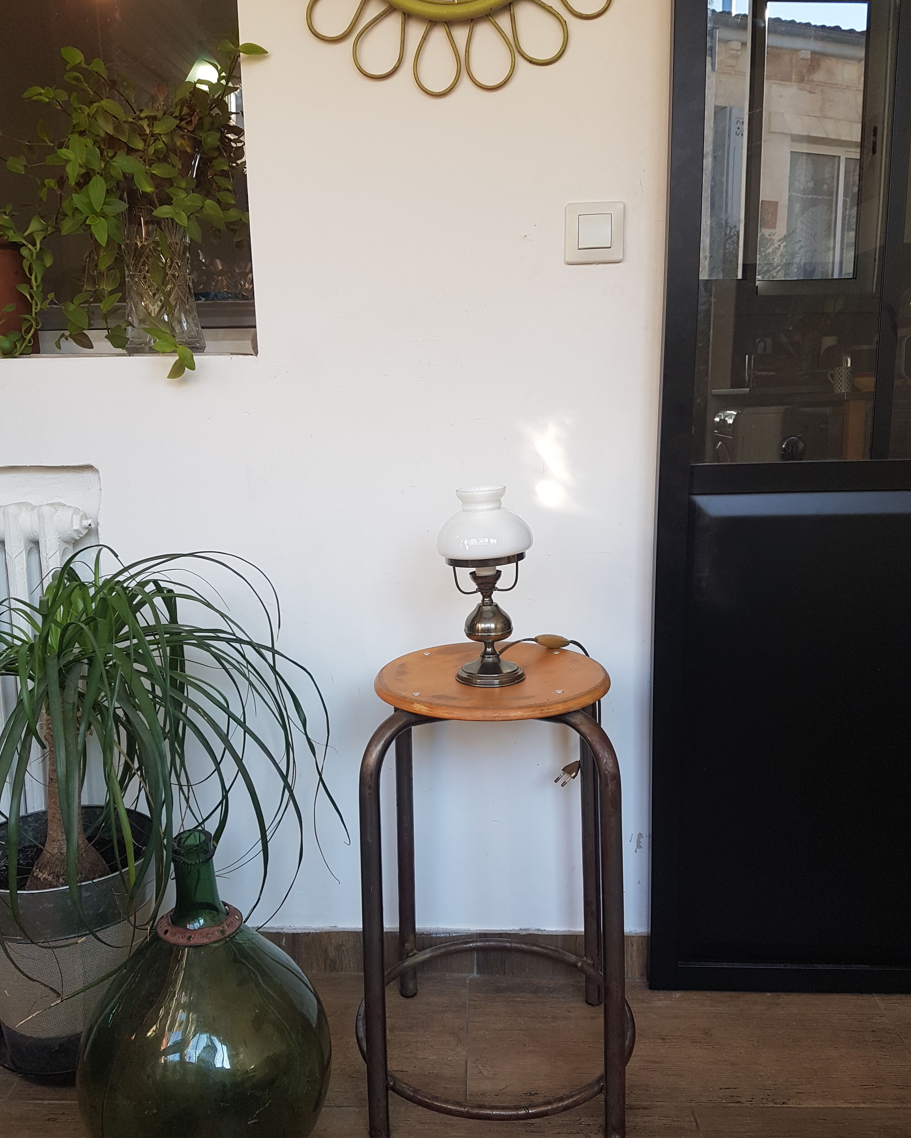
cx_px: 456
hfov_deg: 51.5
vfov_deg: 62.2
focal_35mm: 28
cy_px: 600
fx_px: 944
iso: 50
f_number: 1.7
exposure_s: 1/100
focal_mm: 4.2
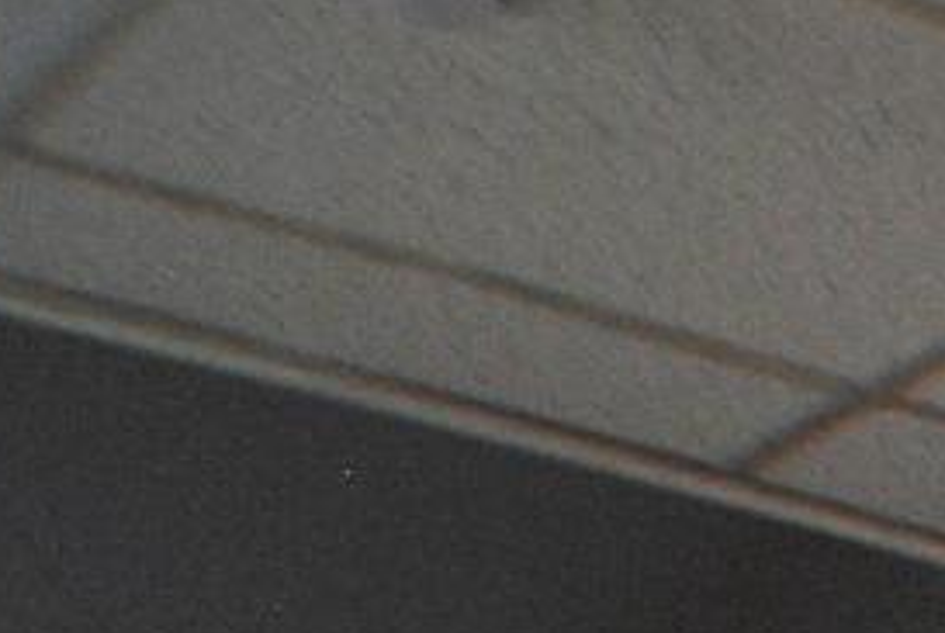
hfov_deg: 7.9
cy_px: 2065
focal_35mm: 234
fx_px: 6152
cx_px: 2582
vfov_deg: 5.5
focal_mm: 22
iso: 400
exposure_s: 1/60
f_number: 3.8
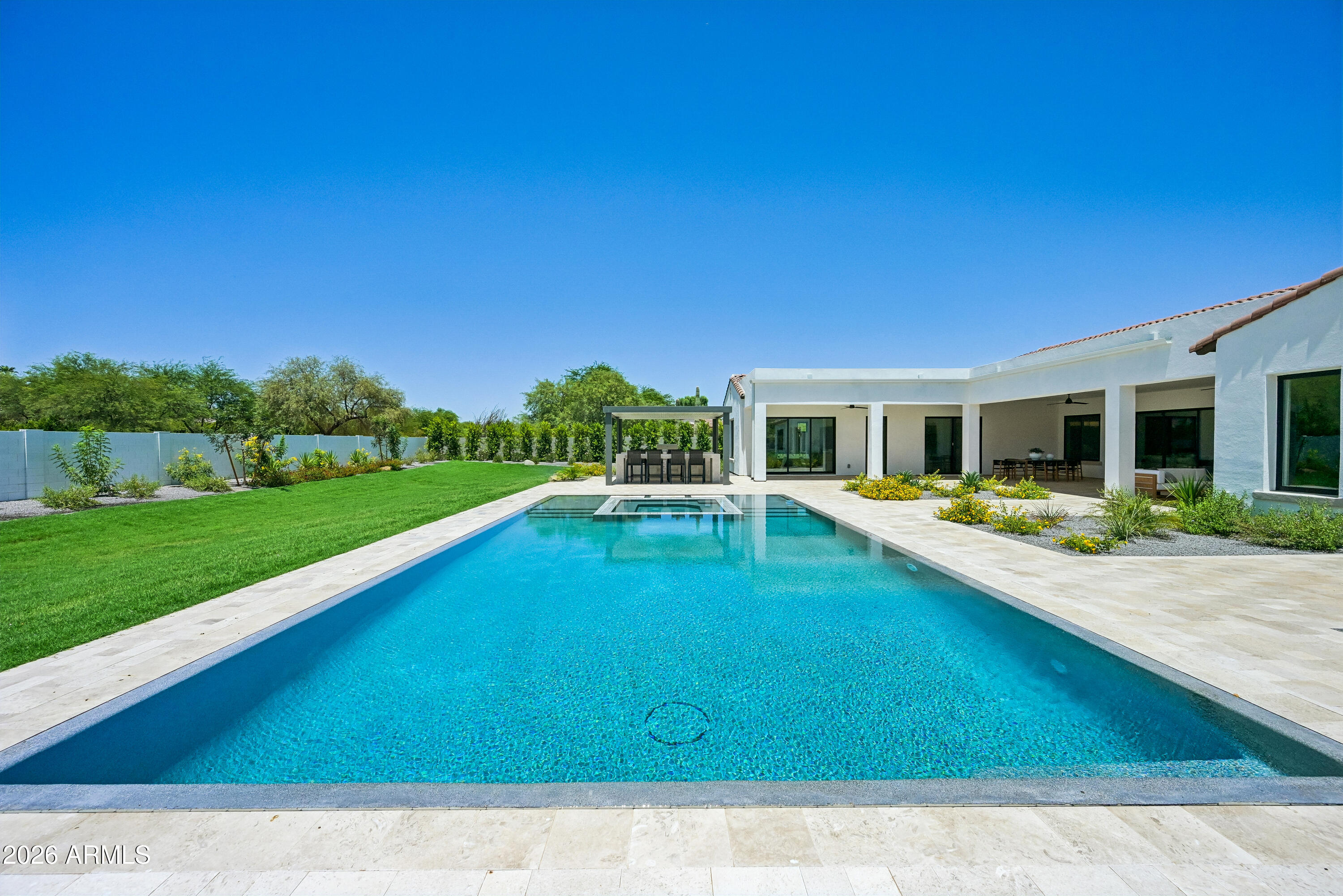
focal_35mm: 14
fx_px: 522
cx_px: 672
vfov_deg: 81.2
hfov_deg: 104.3
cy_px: 448
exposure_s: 1/3200
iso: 640
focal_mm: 14
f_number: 8
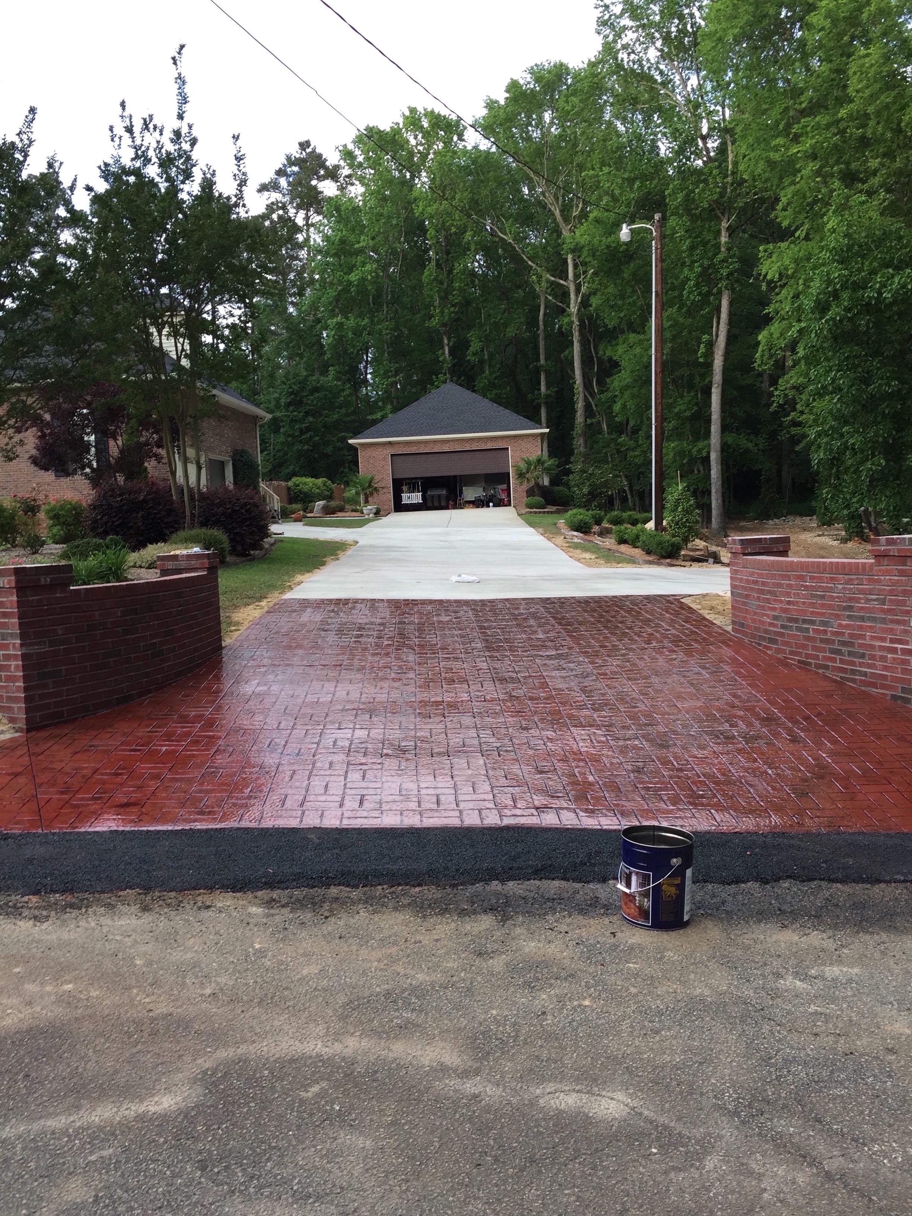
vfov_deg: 61.7
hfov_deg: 48.2
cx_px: 456
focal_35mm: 29
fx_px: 1019
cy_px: 608
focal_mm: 4.15
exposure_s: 1/120
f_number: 2.2
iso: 40
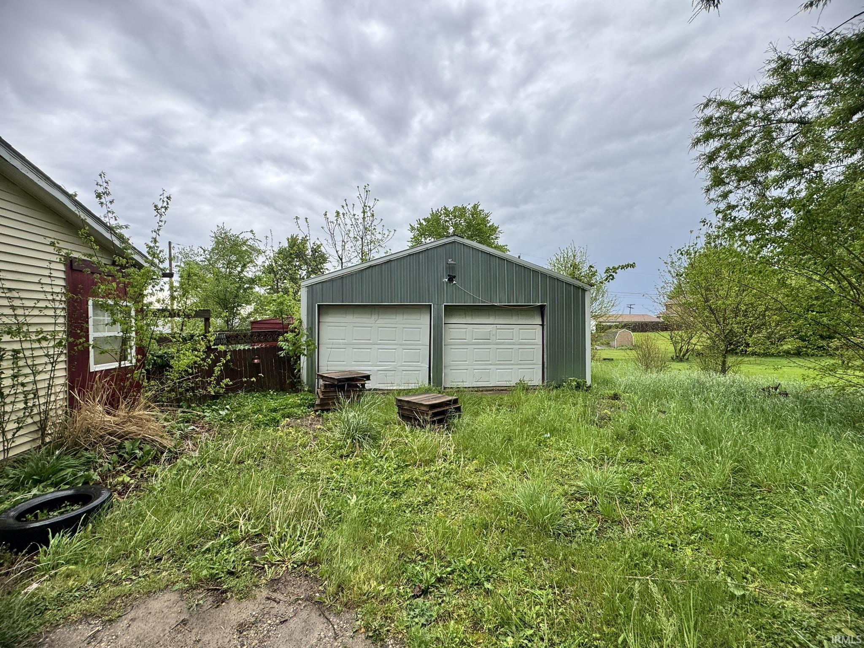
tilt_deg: +1.3
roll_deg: +0.6
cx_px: 432
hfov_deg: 102.1
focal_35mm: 14
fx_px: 349
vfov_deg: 85.7
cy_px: 324
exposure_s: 1/379
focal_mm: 2.22
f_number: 2.2
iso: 40
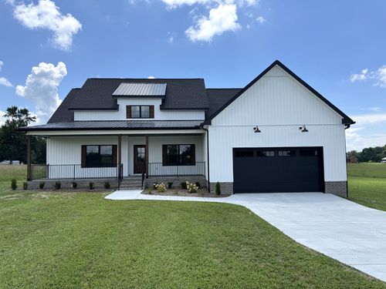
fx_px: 268
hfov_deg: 71.6
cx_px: 193
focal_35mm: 24
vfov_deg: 56.8
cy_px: 144
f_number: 1.78
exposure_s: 1/4310
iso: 80
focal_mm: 6.76
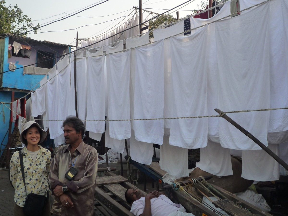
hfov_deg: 43.9
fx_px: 358
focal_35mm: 43
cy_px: 108
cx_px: 144
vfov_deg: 33.6
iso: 160
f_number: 3.8
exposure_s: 1/500
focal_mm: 6.3
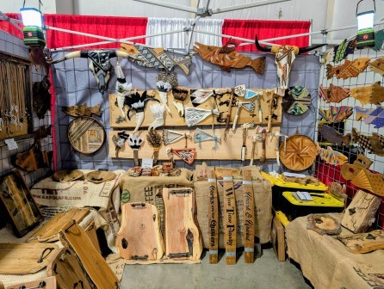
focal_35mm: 24
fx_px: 267
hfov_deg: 71.5
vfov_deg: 57.0
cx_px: 192
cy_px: 144
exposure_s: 1/24.6
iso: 272
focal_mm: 6.9
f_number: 1.68
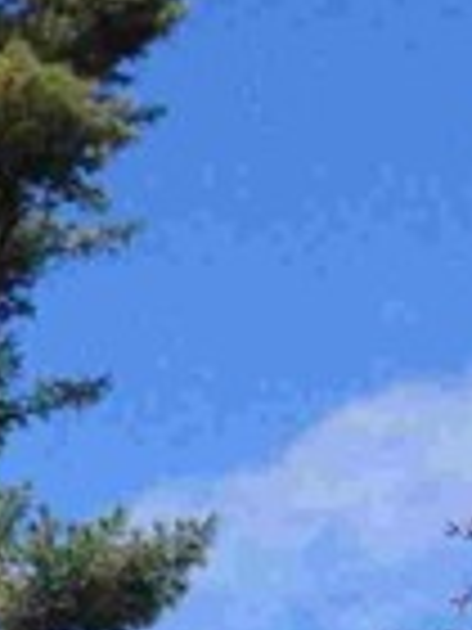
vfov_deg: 7.2
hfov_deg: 4.9
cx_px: -1717
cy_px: 1598
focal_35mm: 256
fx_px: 4654
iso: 50
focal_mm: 4.28
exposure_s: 1/1453
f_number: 2.4
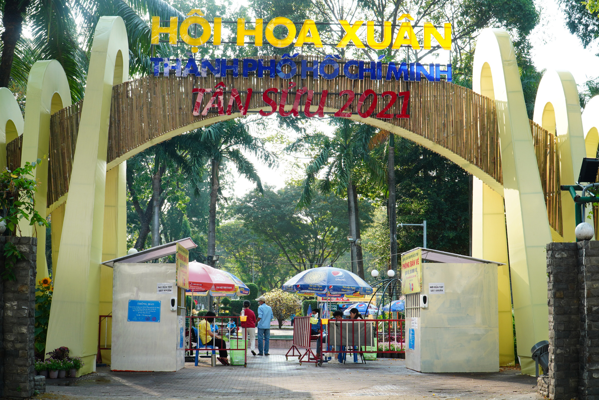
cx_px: 300
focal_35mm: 40
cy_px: 200
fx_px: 674
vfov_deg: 33.1
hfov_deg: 47.9
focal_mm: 27
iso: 200
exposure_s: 1/80
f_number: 7.1
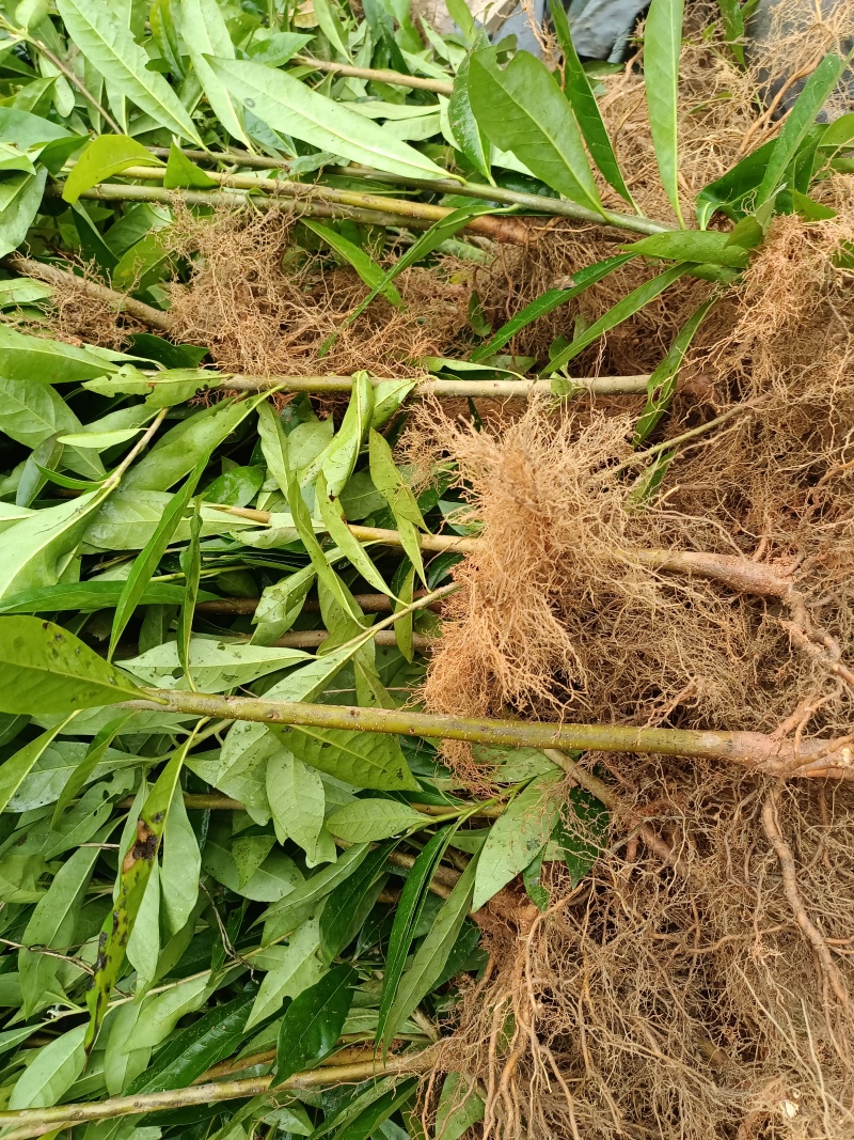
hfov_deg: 54.9
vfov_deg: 69.4
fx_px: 823
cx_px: 427
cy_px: 570
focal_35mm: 25
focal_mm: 4.71
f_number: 1.79
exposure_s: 1/100
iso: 284
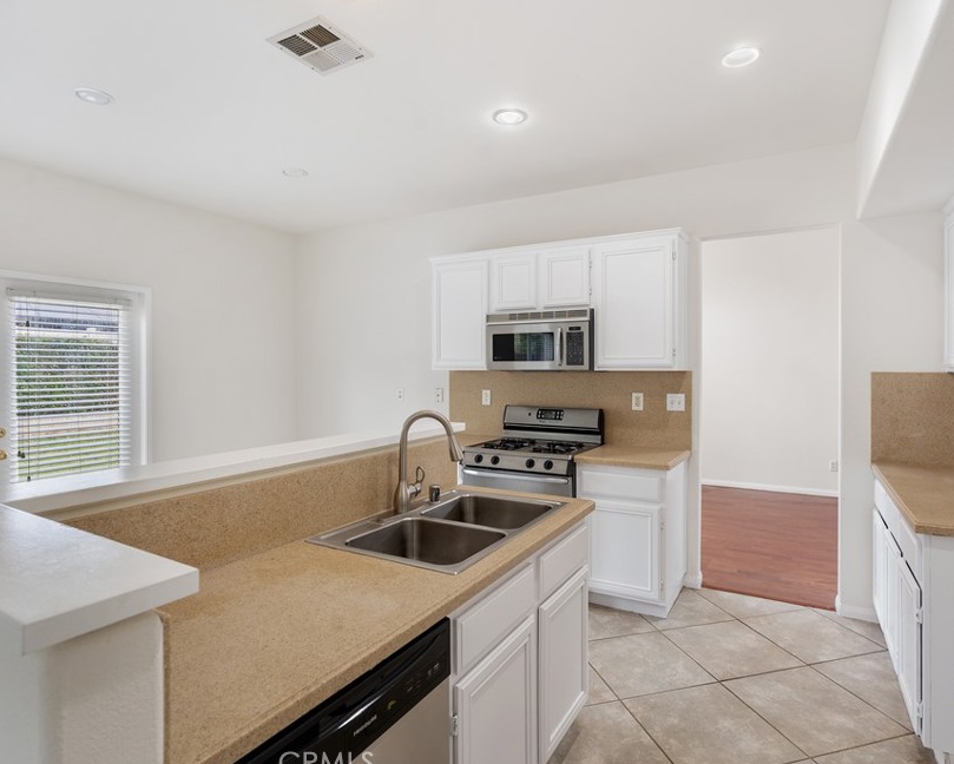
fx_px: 537
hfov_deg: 83.2
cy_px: 377
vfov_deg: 70.9
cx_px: 498
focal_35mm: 19
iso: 1250
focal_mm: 16
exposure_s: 1/125
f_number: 7.1
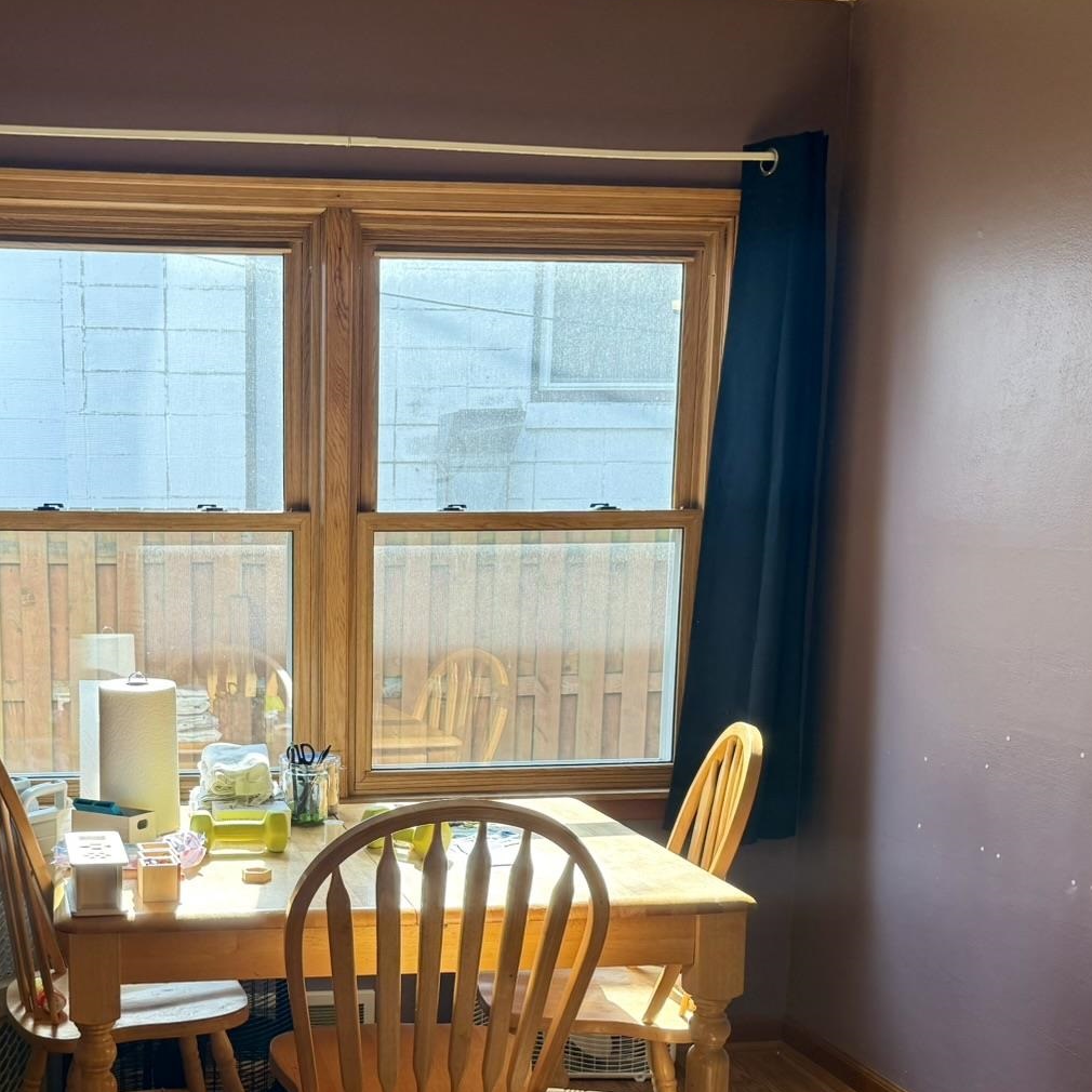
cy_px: 784
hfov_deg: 38.2
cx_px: 276
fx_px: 1535
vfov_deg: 38.4
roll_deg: -0.7
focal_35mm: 43
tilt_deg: -10.2
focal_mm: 6.76
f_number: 1.78
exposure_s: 1/238
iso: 125
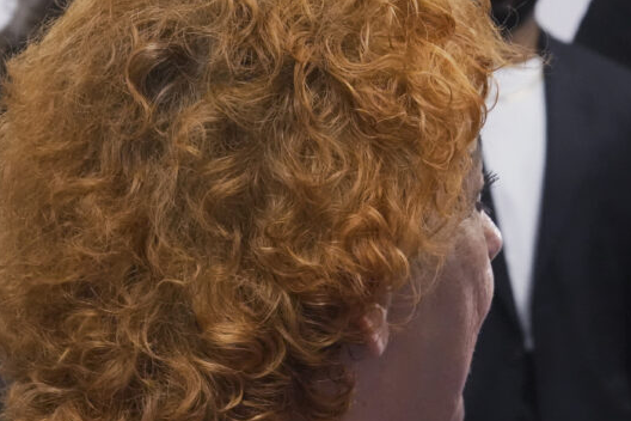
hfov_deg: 14.2
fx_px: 2489
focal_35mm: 142
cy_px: 280
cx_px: 644
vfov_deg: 9.7
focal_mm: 50
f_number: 8
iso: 8000
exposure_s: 1/125
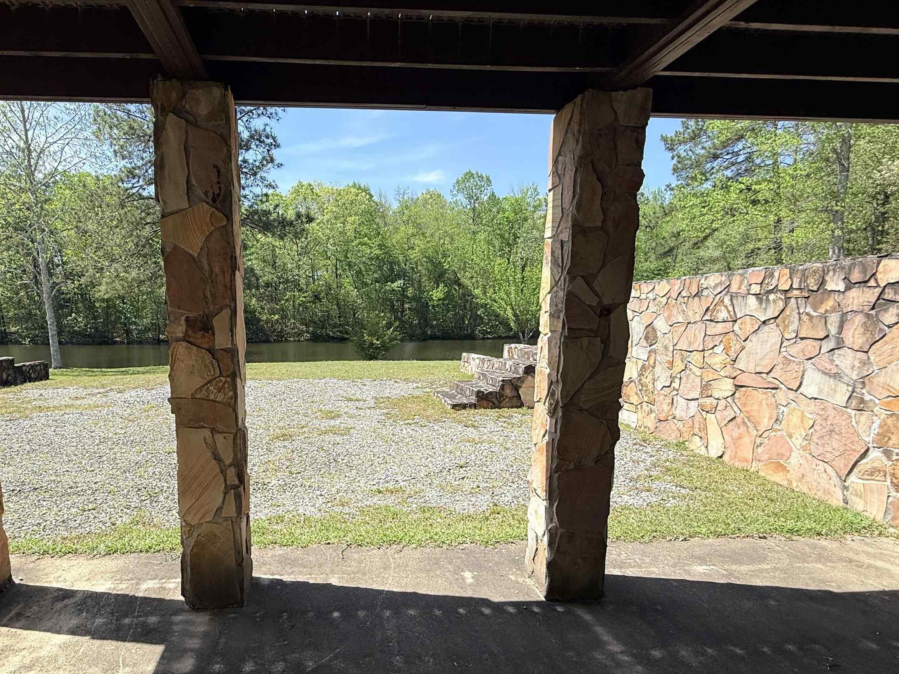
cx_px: 353
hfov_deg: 80.6
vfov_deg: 65.4
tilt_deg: -10.4
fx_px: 519
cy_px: 403
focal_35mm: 20
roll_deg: -0.3
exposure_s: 1/1145
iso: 50
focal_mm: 2.22
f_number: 2.2
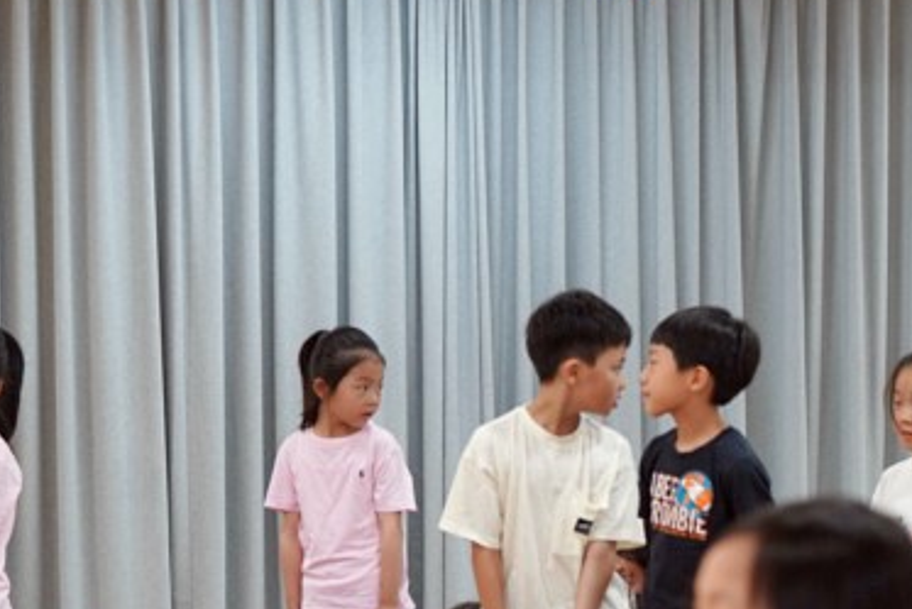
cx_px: 934
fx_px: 4283
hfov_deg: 12.0
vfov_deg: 8.1
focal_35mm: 169
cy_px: 660
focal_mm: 70
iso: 1600
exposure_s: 1/160
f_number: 4
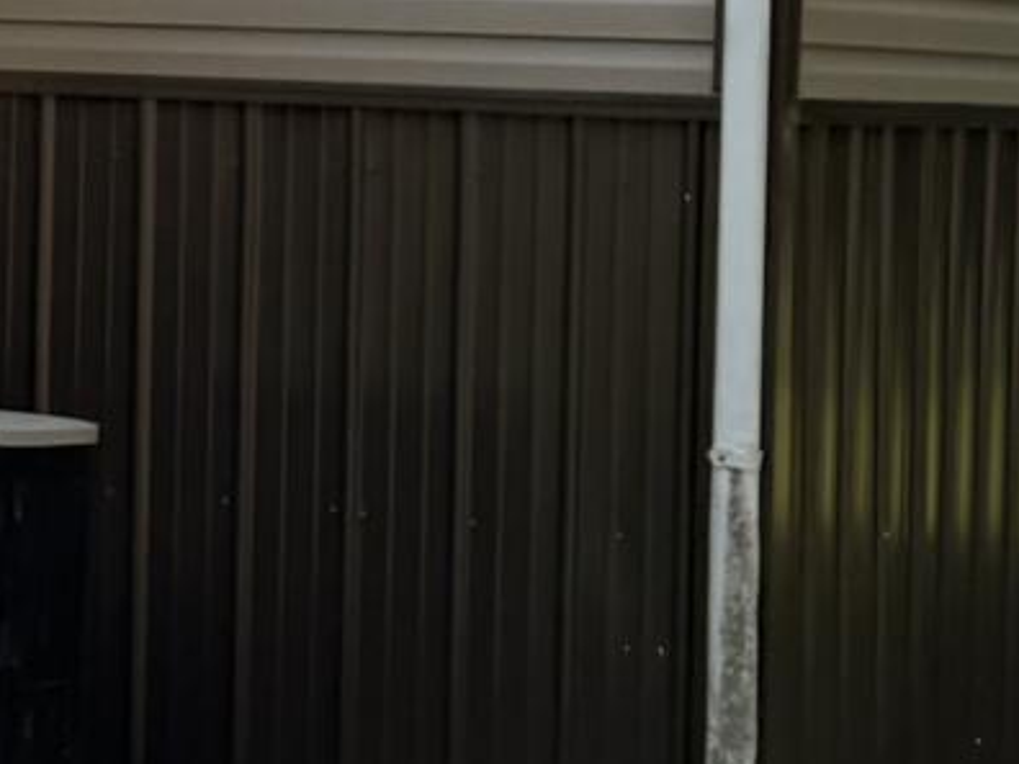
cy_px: -10
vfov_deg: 8.1
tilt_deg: +2.0
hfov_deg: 10.0
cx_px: -1109
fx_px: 5358
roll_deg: -2.6
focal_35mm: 182
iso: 100
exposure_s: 1/3145
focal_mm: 6.76
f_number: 1.78
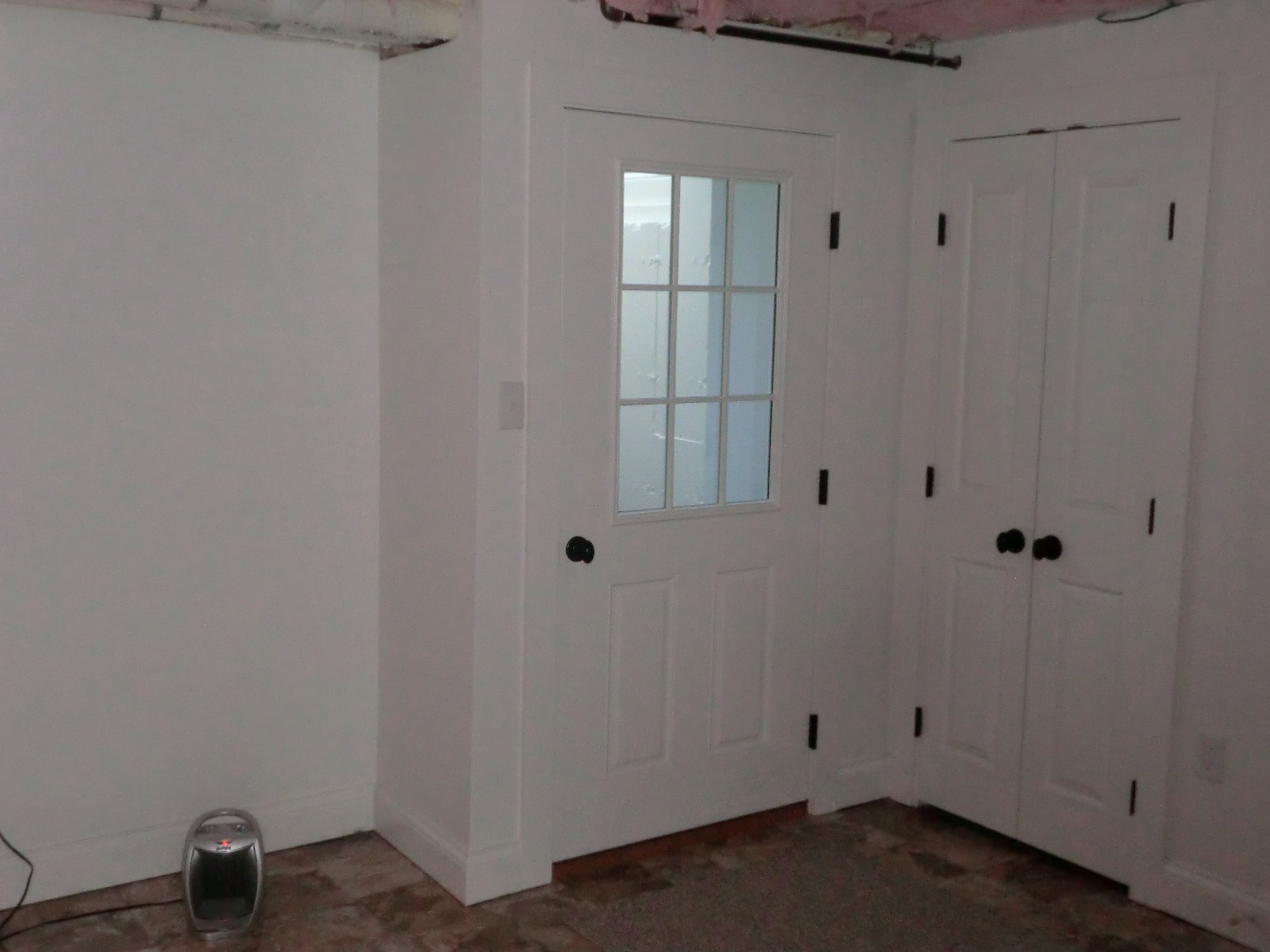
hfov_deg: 49.0
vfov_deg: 37.7
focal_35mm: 38
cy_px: 476
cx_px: 635
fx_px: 1394
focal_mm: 6.9
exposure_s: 1/20
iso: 400
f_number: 3.9
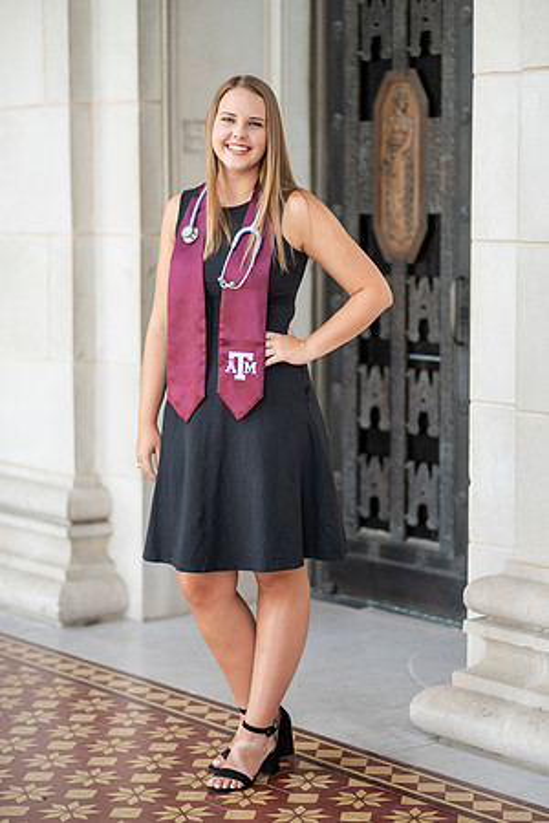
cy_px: 412
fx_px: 1944
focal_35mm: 85
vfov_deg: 23.9
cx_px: 274
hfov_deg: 16.1
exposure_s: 1/1600
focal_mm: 85
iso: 400
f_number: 1.8
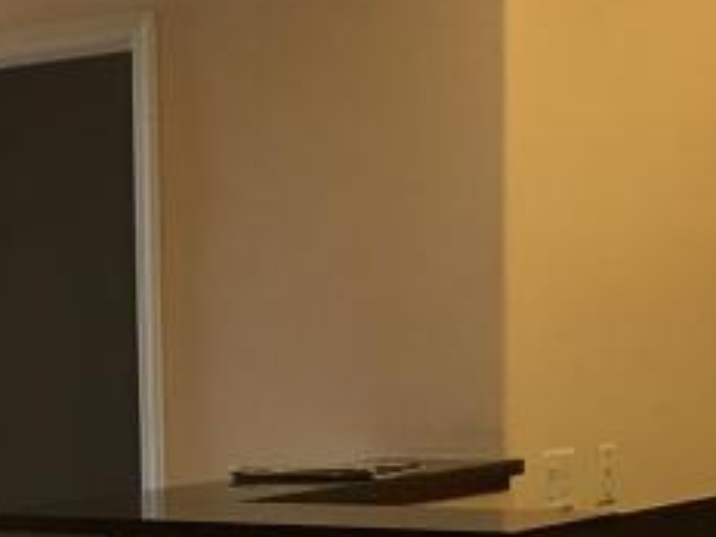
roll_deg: +3.1
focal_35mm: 128
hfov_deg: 14.7
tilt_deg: -9.9
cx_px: -216
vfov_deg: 11.1
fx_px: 2648
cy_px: 818
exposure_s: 1/17
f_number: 2.2
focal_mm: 4.15
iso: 50
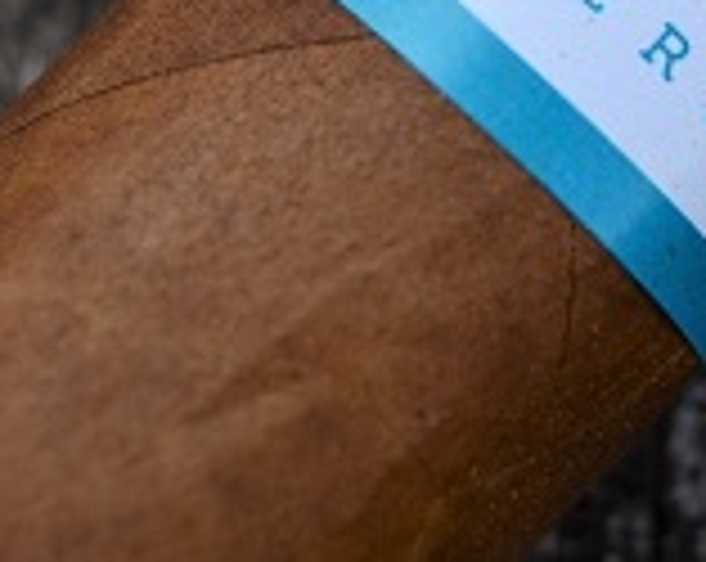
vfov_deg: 5.7
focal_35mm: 268
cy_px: -229
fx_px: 5589
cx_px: 740
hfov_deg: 7.2
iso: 160
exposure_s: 1/160
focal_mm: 52
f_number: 7.1
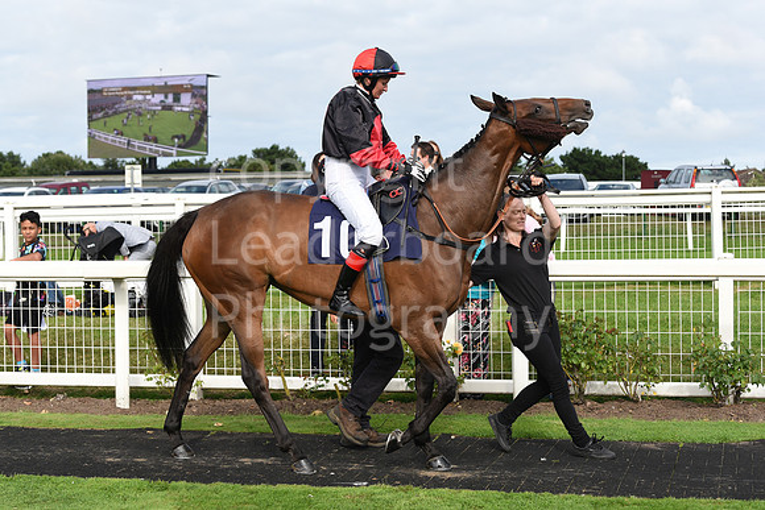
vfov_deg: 19.5
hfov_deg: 28.8
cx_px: 382
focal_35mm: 70
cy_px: 255
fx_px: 1488
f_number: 5.6
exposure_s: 1/1600
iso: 400
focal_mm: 70
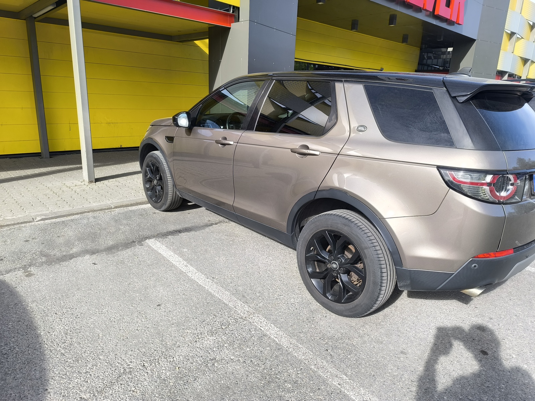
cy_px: 200
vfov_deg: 58.9
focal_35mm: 23
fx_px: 355
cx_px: 268
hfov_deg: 73.9
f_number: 1.65
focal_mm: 6.14
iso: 50
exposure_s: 1/417
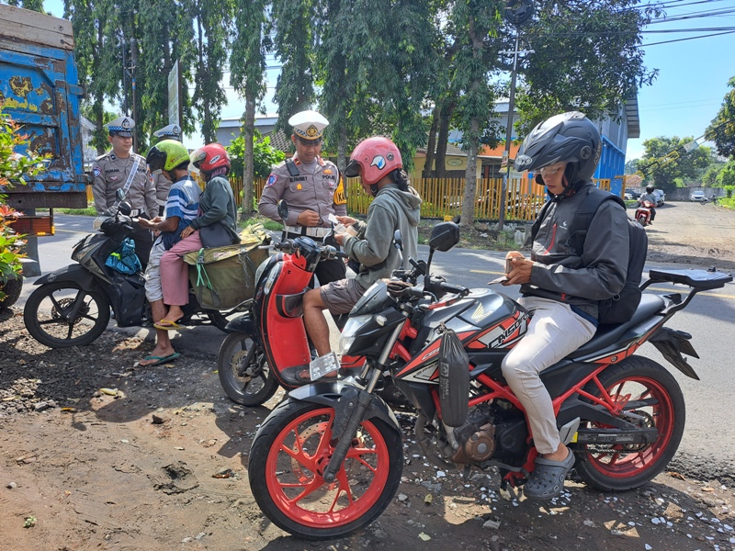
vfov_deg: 56.8
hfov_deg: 71.6
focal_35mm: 24
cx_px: 368
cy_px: 276
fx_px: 510
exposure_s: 1/401
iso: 50
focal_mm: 5.23
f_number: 1.8
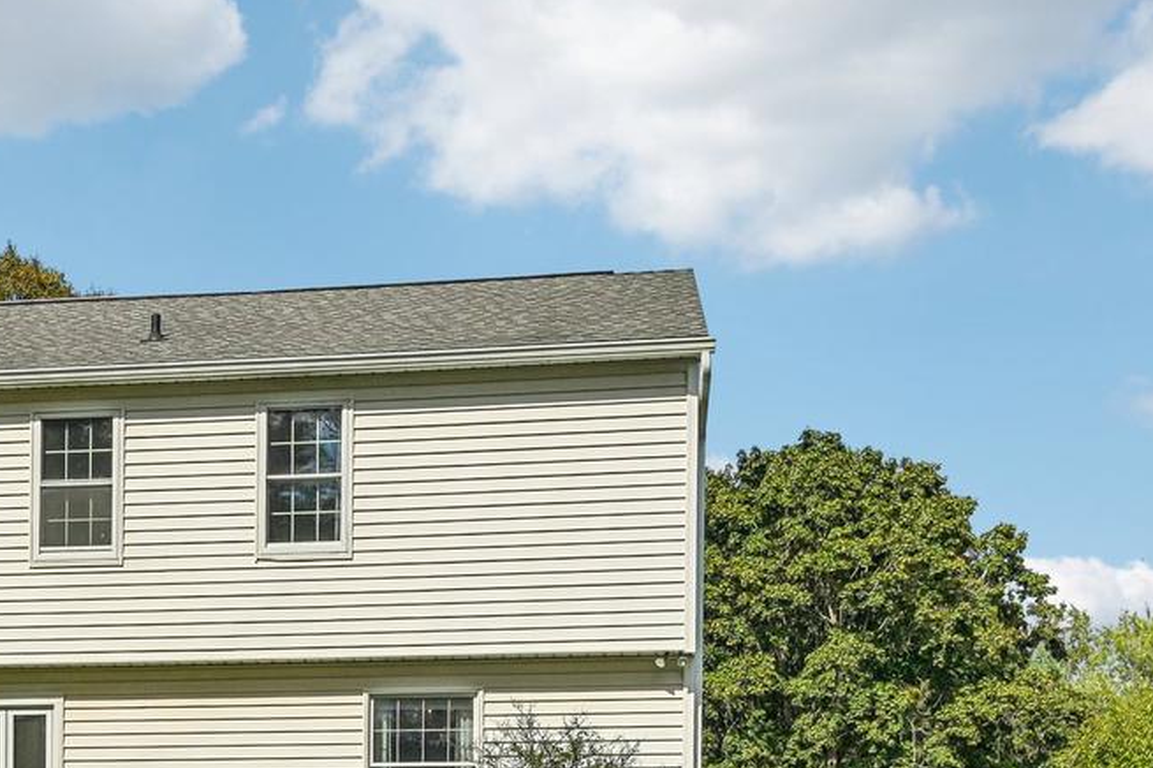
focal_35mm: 66
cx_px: -25
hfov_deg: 28.5
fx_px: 2113
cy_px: 668
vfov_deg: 20.2
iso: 100
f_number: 8
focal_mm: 30
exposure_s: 1/1000
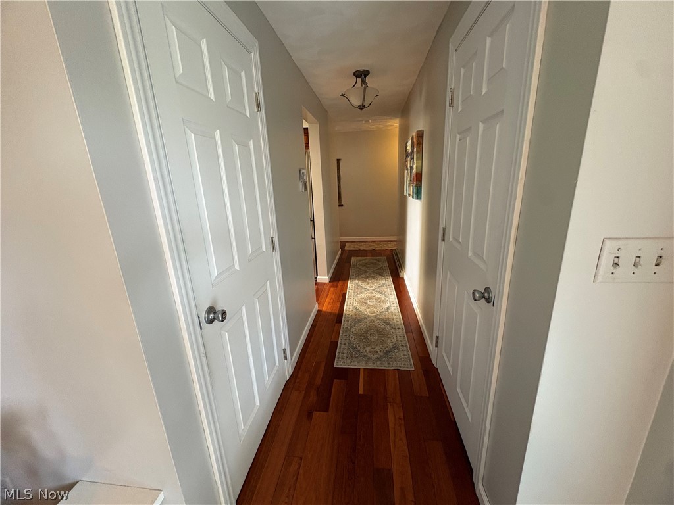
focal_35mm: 14
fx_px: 273
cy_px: 252
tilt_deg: -15.1
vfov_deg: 85.7
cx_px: 337
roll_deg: +3.2
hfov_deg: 102.1
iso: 400
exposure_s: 1/60
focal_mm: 2.22
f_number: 2.2
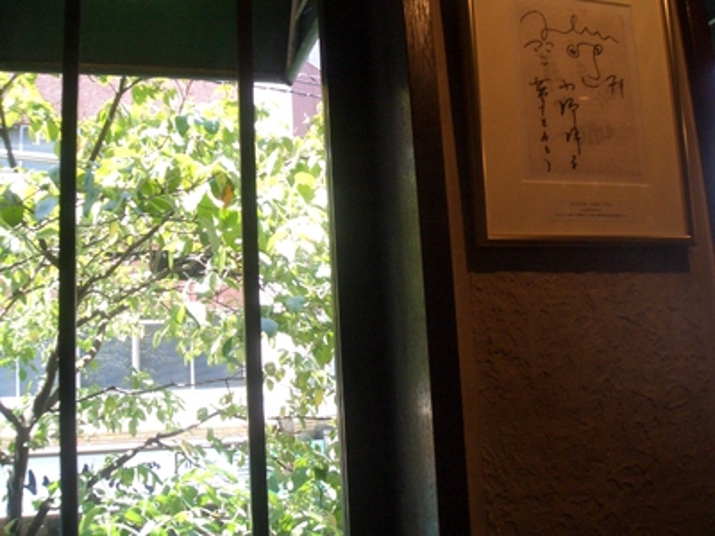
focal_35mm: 36
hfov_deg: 51.4
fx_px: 744
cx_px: 358
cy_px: 268
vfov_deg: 39.7
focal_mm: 4.8
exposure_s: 1/100
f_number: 4
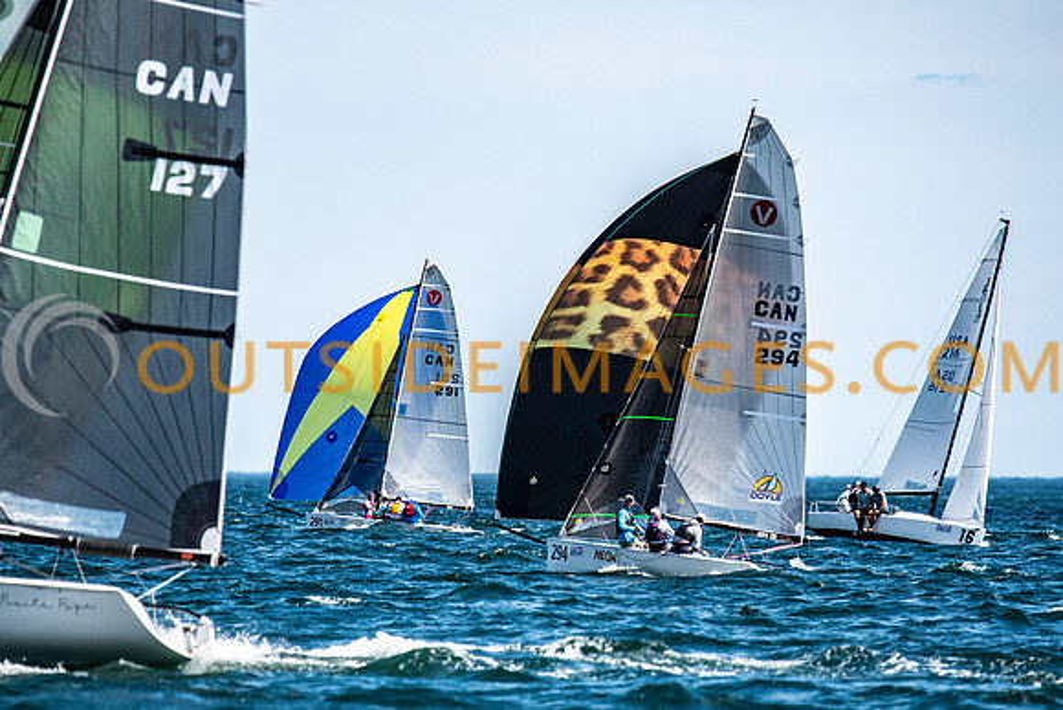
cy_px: 355
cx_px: 532
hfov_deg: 4.4
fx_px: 13682
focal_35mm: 463
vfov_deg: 3.0
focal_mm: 300
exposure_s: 1/5000
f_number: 5
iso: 500
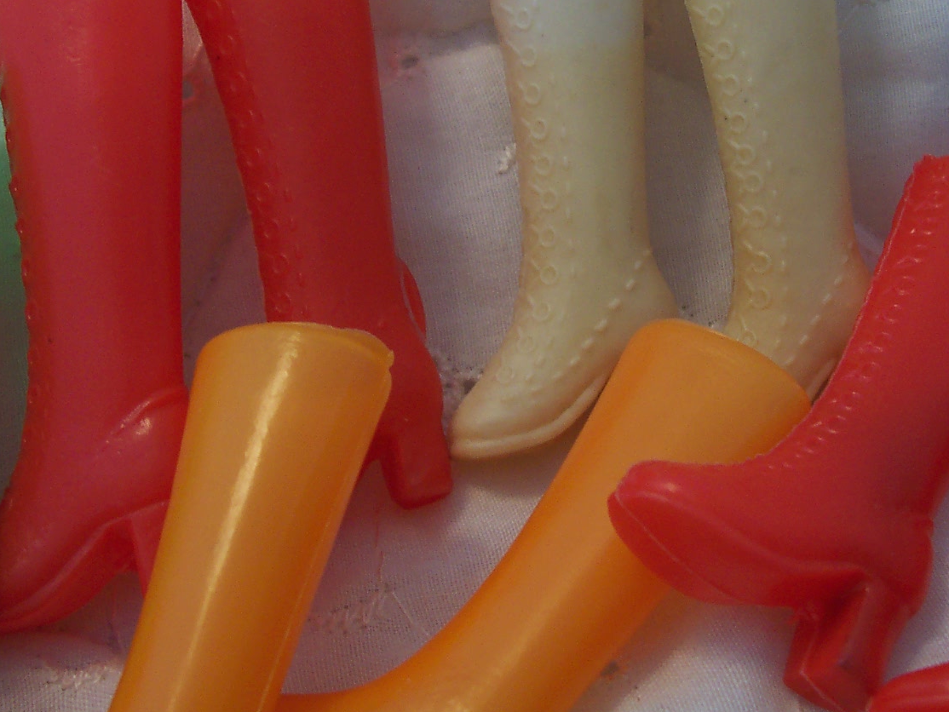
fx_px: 1508
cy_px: 256
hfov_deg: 34.8
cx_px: 565
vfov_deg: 26.5
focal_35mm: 55
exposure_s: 1/30
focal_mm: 5.6
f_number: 2.8
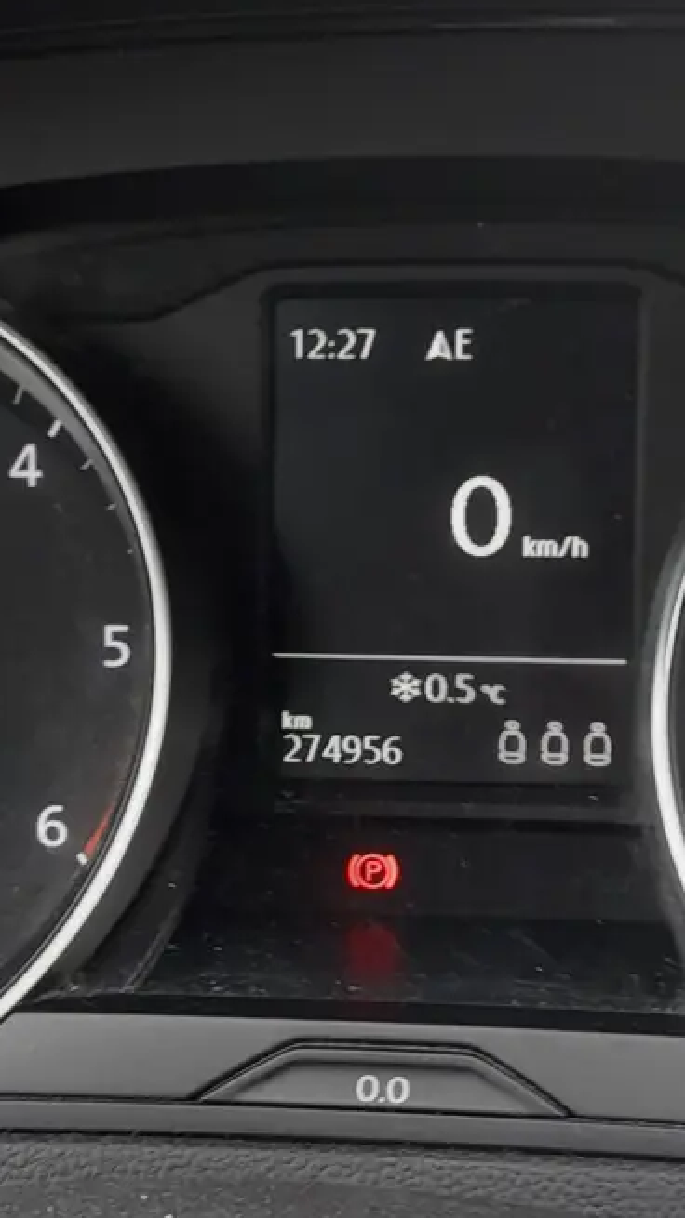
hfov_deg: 17.0
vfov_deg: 29.6
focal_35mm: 71
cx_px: 417
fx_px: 2295
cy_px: 795
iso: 125
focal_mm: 4.6
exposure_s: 1/50
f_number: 2
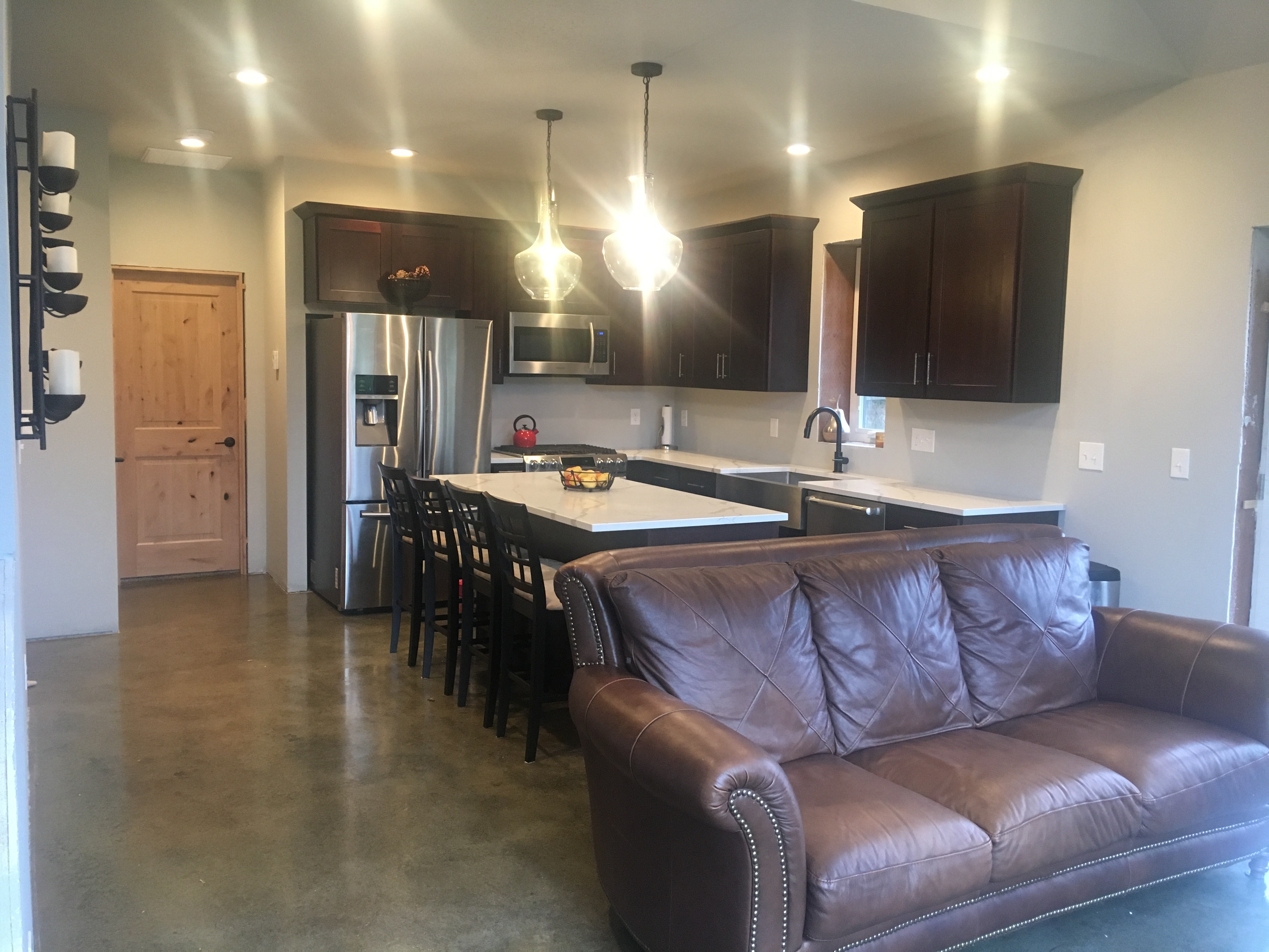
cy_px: 476
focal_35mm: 29
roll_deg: -1.5
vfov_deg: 48.2
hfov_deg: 61.7
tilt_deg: -4.8
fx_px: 1063
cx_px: 634
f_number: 2.2
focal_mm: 4.15
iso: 125
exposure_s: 1/30
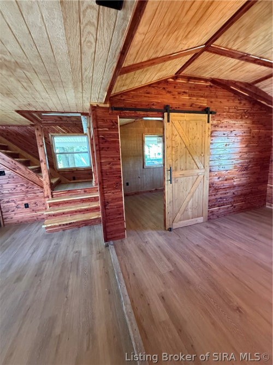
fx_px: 147
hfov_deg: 85.7
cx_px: 136
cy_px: 182
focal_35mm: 14
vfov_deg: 102.1
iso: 640
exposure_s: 1/60
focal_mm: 2.22
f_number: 2.2
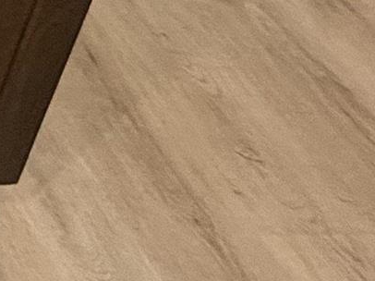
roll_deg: -1.4
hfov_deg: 12.7
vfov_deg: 11.8
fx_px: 1148
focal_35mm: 106
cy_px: -355
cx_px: -600
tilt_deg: -27.9
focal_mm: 2.22
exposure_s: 1/120
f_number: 2.2
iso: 250
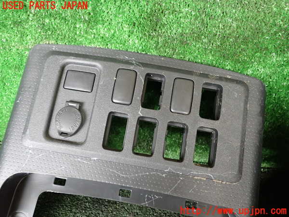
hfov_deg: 60.0
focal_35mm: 30
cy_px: 108
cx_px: 144
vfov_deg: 46.8
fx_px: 250
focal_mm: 5.4
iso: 500
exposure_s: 1/30
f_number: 2.3
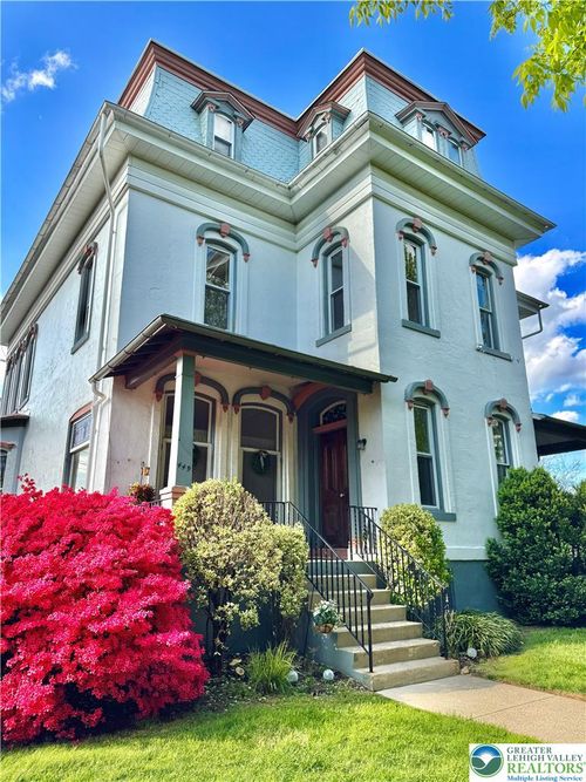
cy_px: 391
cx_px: 293
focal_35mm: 24
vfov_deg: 71.6
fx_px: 542
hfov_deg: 56.8
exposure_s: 1/1151
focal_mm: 6.76
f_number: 1.78
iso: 80
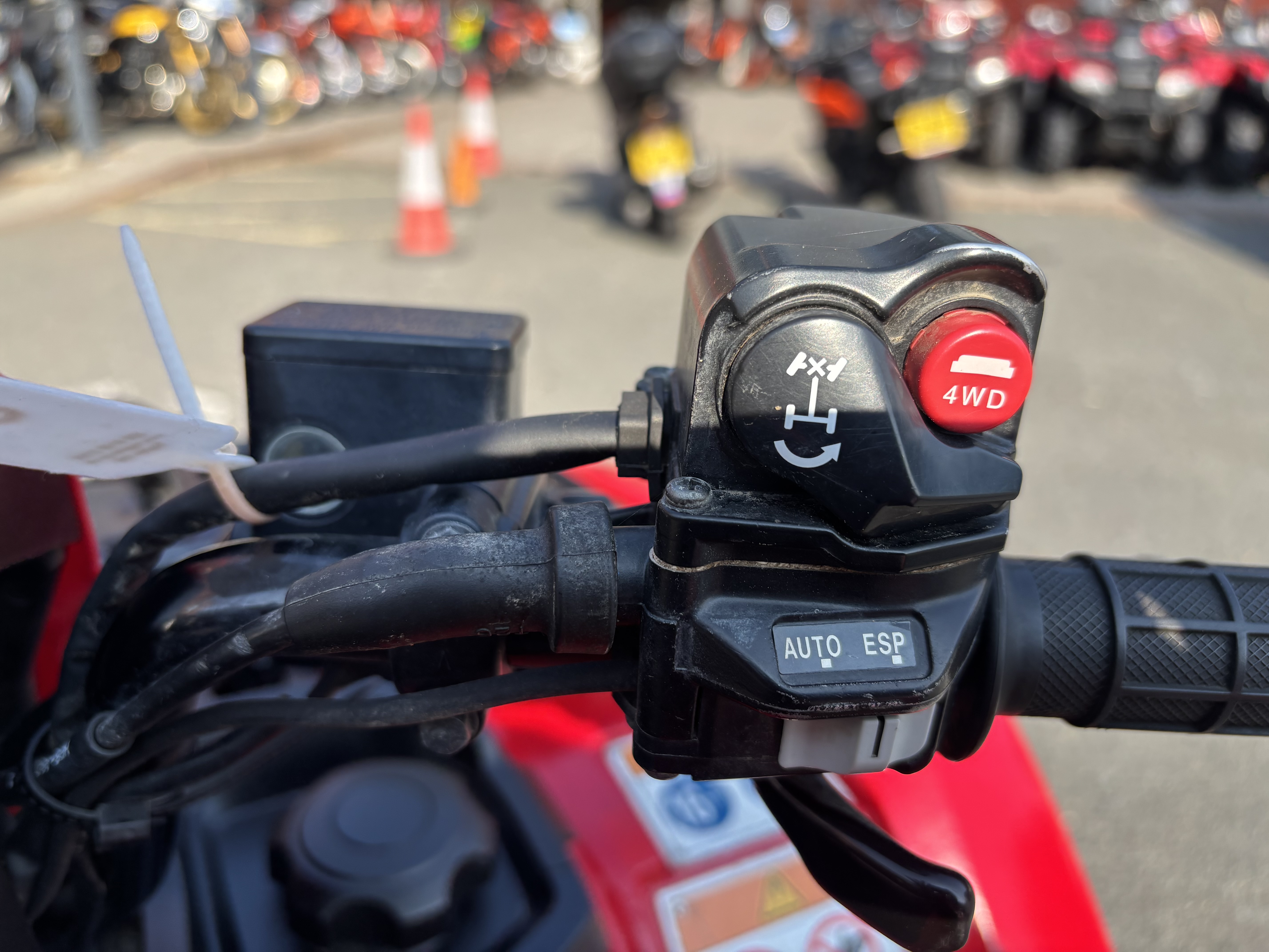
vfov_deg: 53.1
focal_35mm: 26
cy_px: 476
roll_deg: +0.4
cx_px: 634
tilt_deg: -24.8
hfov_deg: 67.3
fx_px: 953
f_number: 1.6
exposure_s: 1/970
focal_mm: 5.96
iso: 50
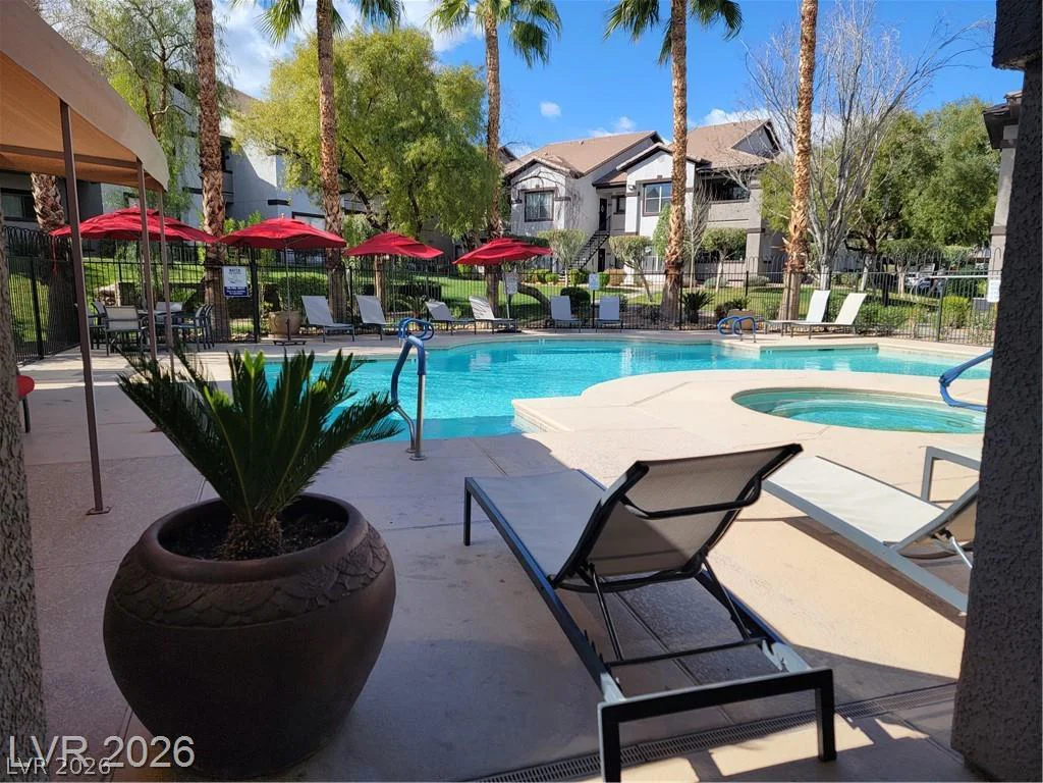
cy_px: 392
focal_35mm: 24
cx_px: 522
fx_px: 723
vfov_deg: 56.8
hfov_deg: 71.6
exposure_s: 1/542
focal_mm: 6.7
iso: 16
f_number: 1.8
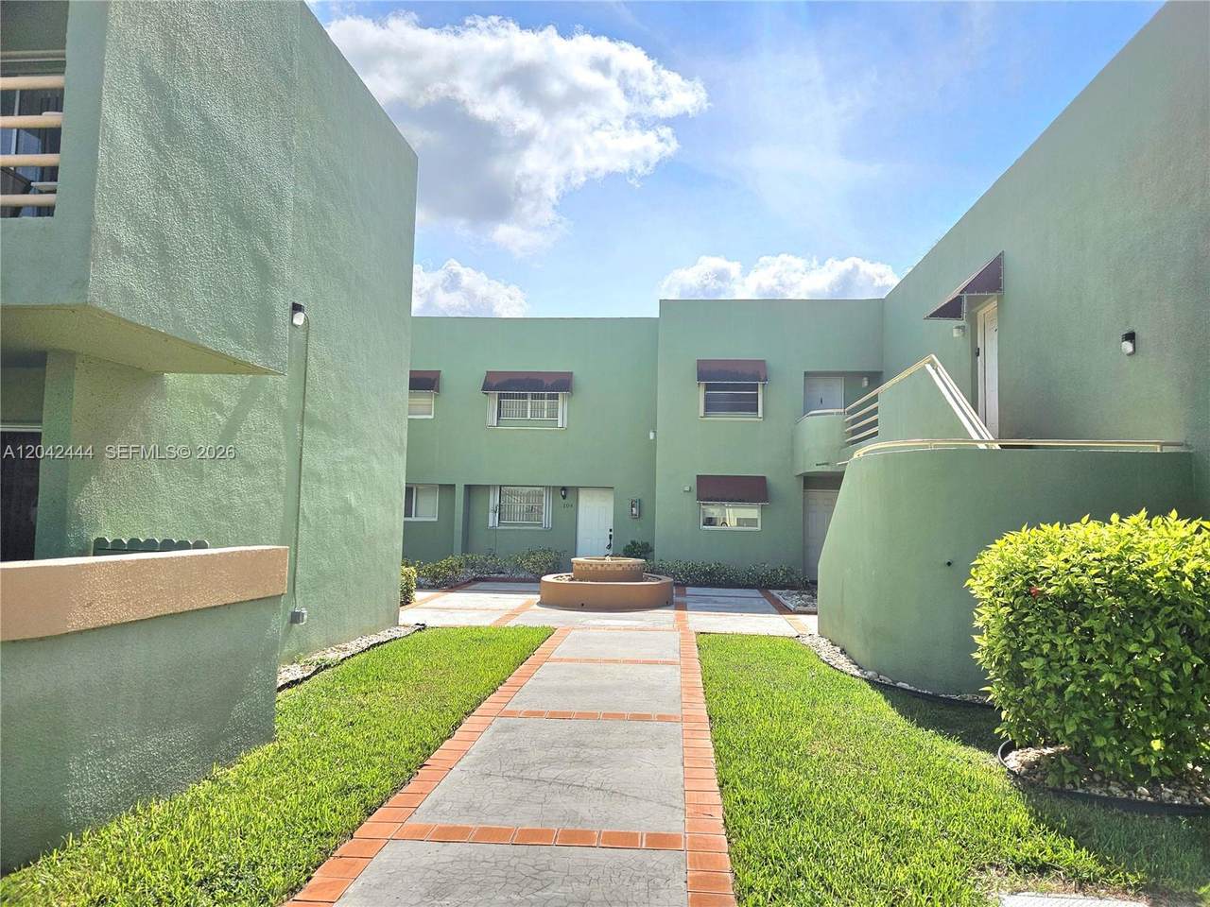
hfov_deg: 73.9
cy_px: 454
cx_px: 605
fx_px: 804
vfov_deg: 58.9
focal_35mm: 23
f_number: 1.8
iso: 25
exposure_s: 1/5000
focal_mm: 5.4
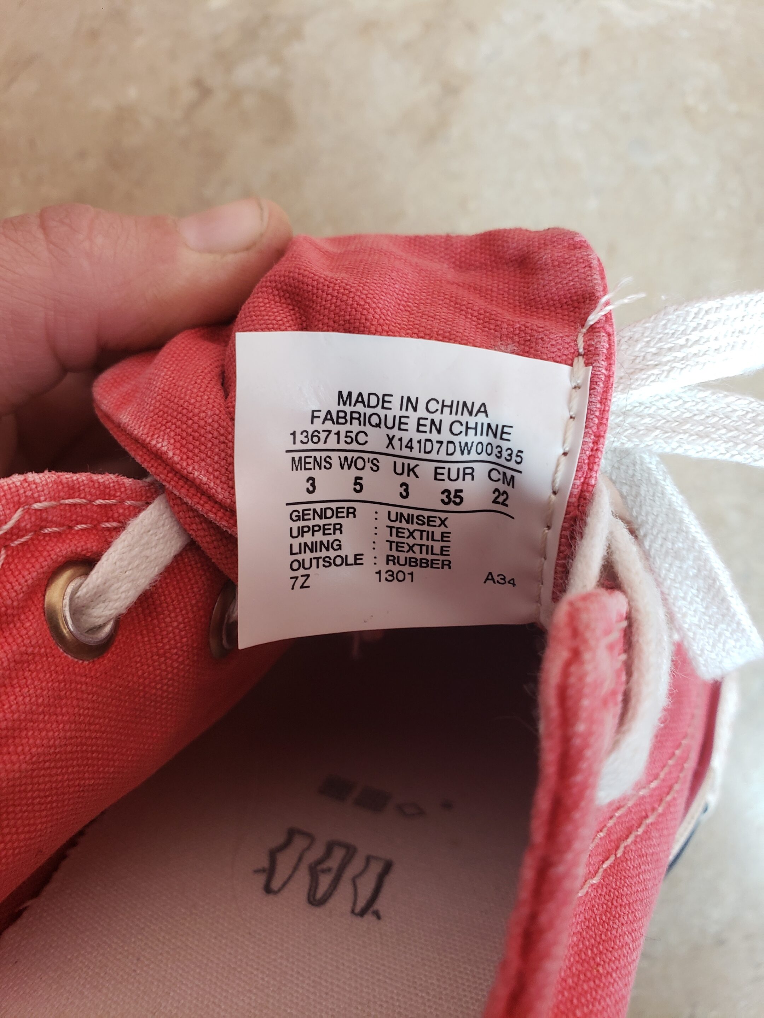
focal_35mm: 26
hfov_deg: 53.1
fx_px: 765
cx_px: 382
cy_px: 509
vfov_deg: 67.3
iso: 160
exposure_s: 1/50
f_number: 2.4
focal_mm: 4.3
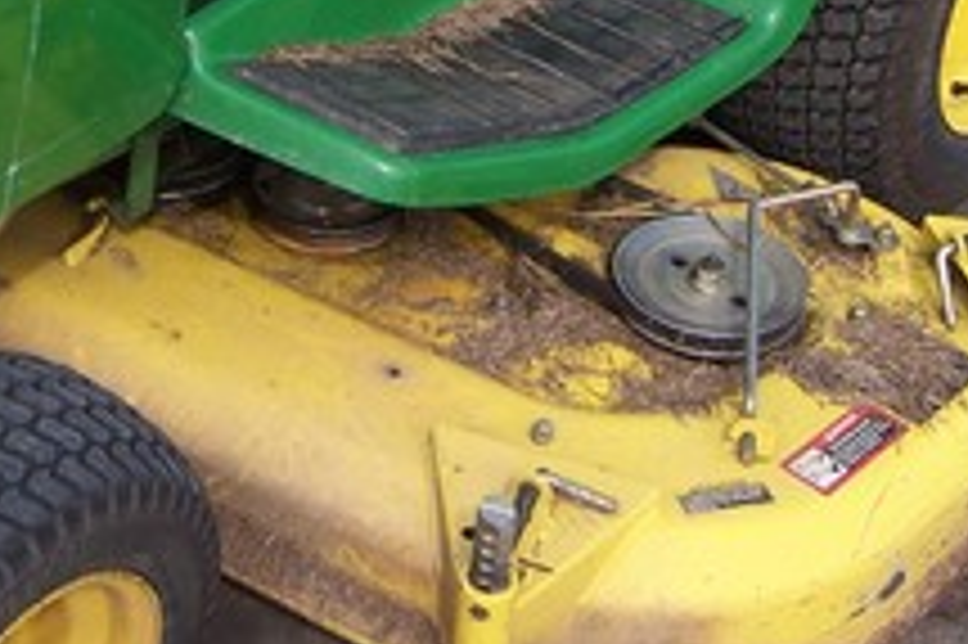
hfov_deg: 23.4
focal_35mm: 87
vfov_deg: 14.8
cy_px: -261
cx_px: 383
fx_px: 2337
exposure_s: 1/750
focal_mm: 5.5
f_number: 3.4
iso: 80
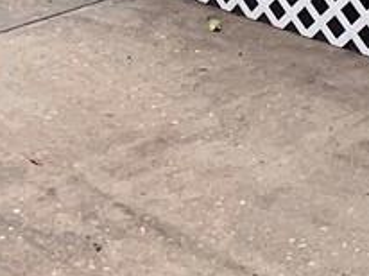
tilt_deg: -3.2
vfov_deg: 12.3
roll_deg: +0.6
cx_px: 81
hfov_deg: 19.3
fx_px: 1075
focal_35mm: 101
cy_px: -335
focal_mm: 1.57
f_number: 1.8
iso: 32
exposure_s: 1/652
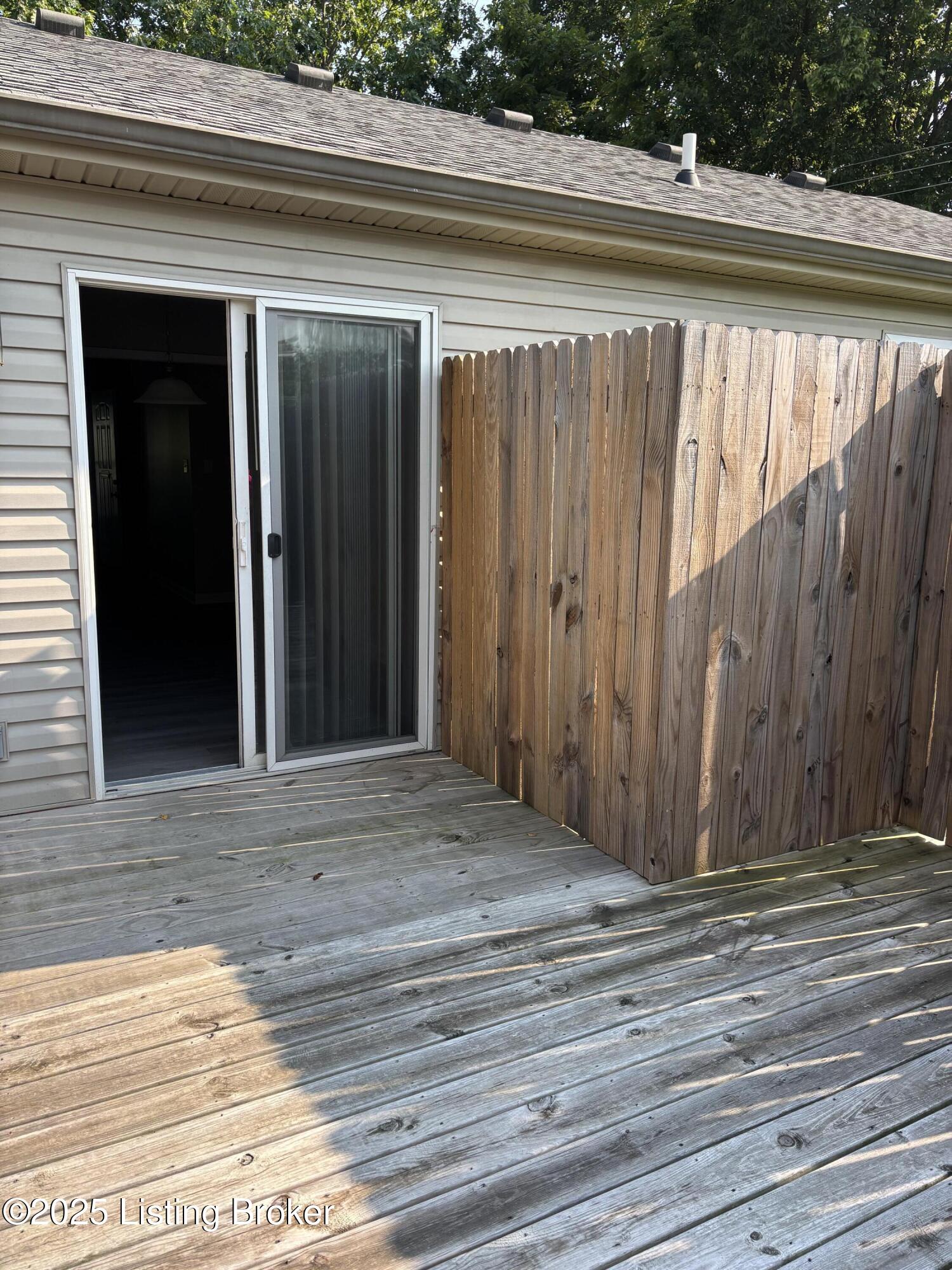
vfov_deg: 67.3
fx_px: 953
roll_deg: -1.6
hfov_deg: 53.1
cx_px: 476
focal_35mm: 26
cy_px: 635
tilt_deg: -11.2
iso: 50
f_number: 1.6
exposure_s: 1/722
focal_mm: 5.96
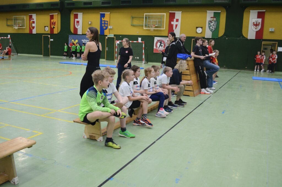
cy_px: 94
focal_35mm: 33
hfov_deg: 57.3
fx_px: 258
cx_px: 141
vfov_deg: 39.8
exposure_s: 1/500
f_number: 3.8
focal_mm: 22
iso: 1400
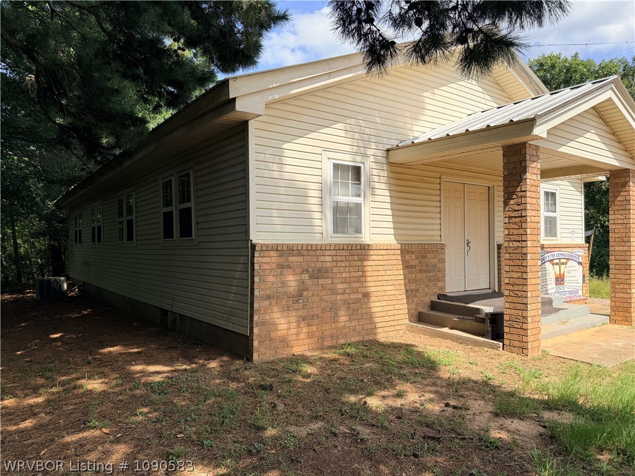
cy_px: 238
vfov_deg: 56.8
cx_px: 318
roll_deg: +0.6
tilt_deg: +0.9
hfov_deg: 71.6
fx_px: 440
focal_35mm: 24
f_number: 1.78
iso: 80
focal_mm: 6.76
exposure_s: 1/2703
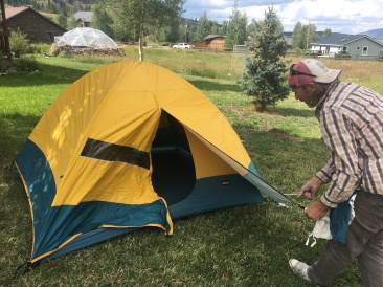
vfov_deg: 48.2
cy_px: 144
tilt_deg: -17.4
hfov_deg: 61.7
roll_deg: -1.2
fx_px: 321
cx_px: 192
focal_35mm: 29
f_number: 2.2
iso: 25
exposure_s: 1/663
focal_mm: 4.15
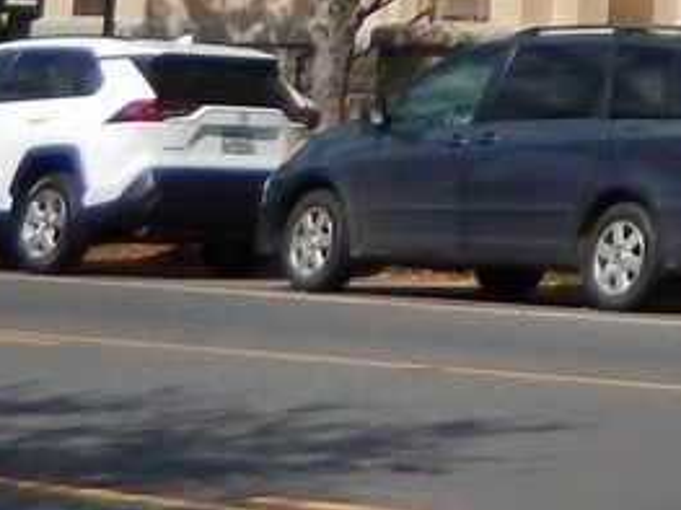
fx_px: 3775
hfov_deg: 9.2
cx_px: 1644
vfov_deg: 6.8
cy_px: -1178
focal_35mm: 192
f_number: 7.2
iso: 125
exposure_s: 1/500
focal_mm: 5.1
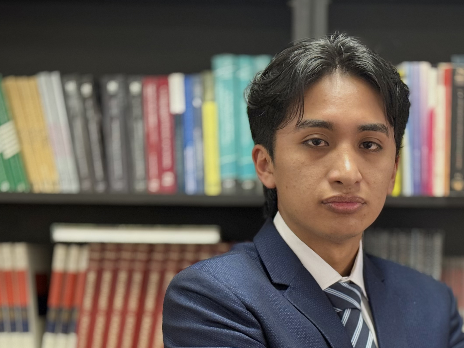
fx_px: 1220
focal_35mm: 91
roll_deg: -0.8
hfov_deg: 21.5
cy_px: 328
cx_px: 294
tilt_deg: -3.0
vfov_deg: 16.0
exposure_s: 1/60
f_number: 1.78
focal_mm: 6.76
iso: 250
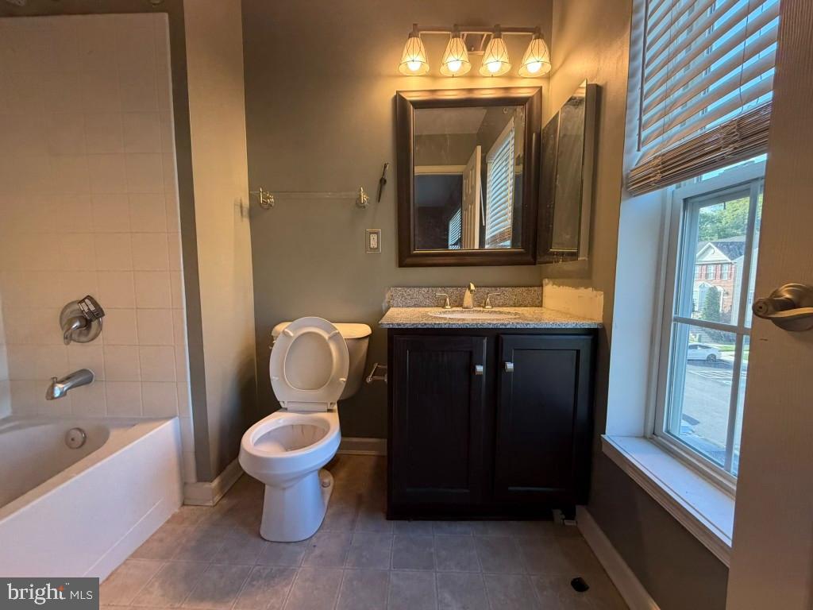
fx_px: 329
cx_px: 406
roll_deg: +0.0
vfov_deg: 85.7
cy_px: 305
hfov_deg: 102.1
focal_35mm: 14
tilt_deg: -4.2
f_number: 2.2
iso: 125
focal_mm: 2.22
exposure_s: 1/120
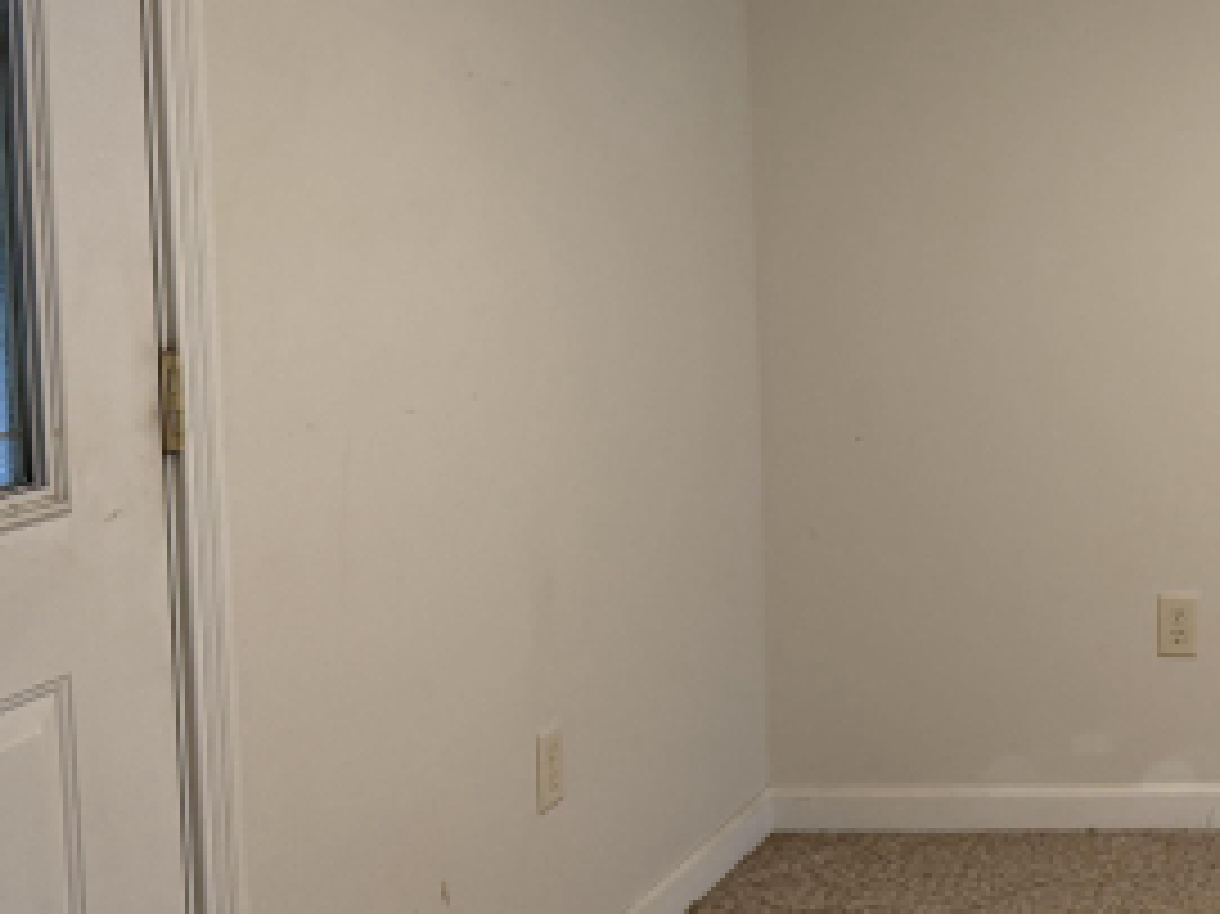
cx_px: 1488
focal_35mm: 59
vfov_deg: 24.6
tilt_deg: -4.5
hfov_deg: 28.3
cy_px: 284
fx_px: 2078
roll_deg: +0.0
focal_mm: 6.76
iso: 200
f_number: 1.78
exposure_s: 1/140
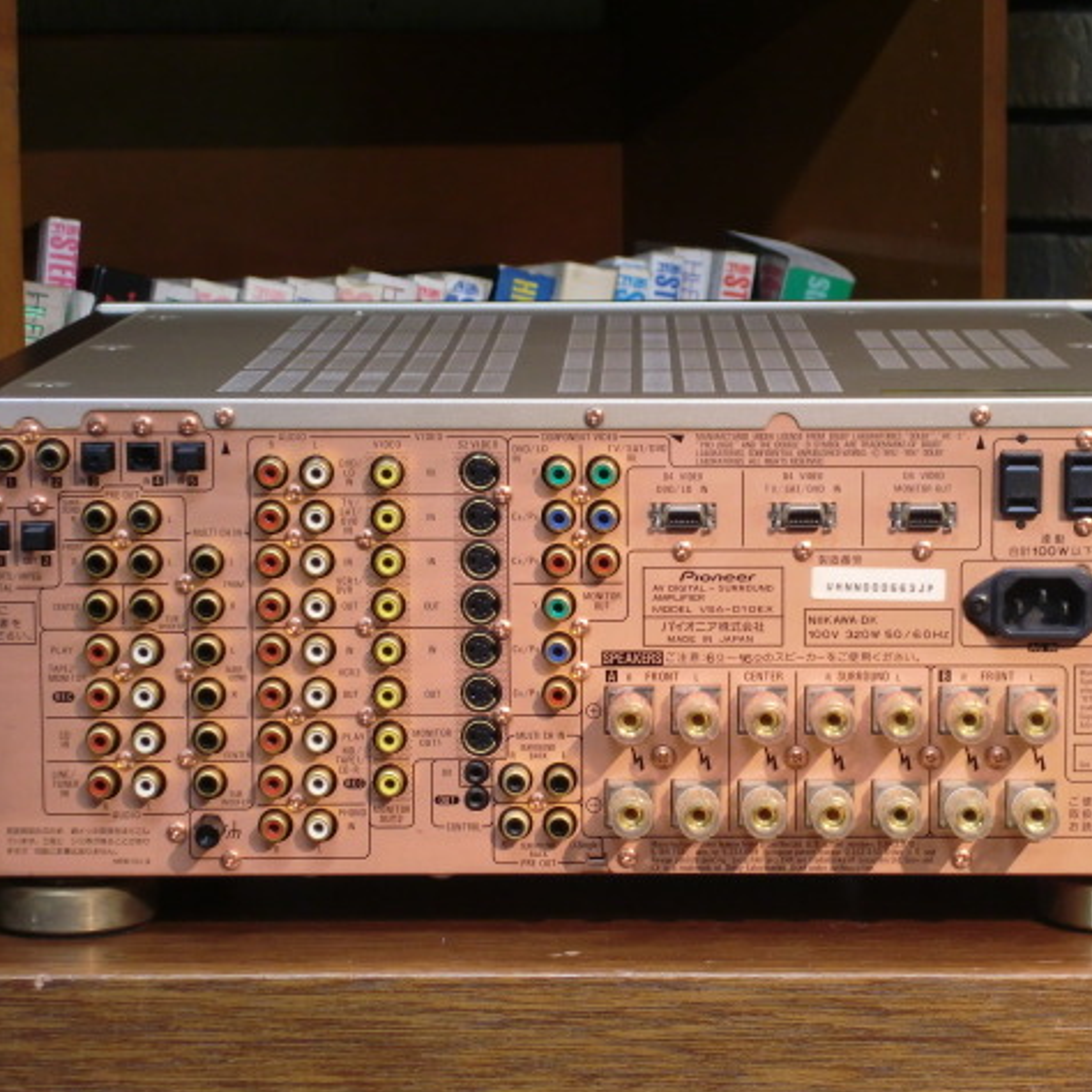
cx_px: 587
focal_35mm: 111
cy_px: 551
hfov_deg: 15.7
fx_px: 3962
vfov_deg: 15.7
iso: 200
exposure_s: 1/8
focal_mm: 16.5
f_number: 5.2
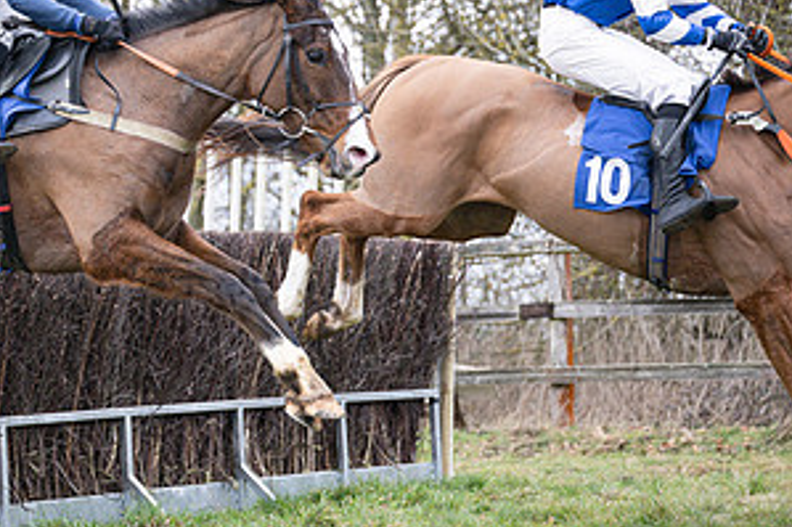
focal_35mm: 158
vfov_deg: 8.7
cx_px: 80
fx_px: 3474
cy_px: 154
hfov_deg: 12.9
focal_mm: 70
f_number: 2.8
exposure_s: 1/1600
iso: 400
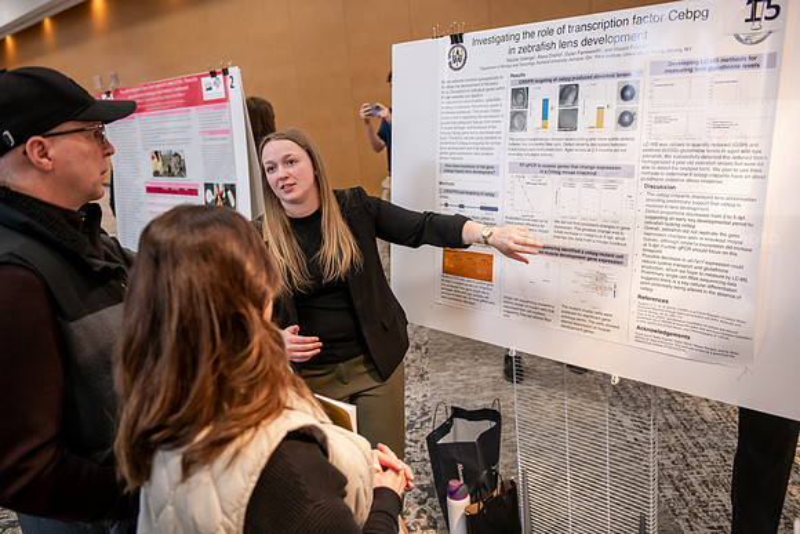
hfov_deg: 60.3
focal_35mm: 31
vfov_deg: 42.3
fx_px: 689
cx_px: 400
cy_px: 267
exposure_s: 1/160
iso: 2000
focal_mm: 31
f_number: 3.2
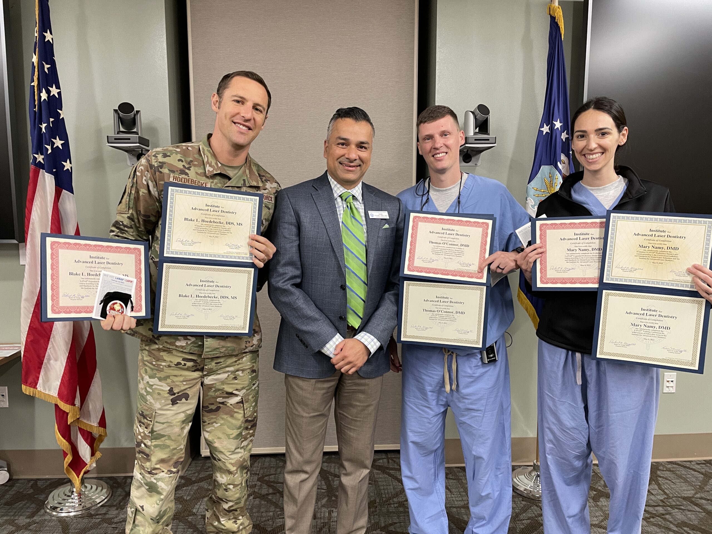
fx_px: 535
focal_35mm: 26
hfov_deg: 67.3
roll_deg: +1.2
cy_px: 267
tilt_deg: -5.8
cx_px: 356
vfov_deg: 53.1
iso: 160
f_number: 1.6
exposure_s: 1/60
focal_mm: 4.2
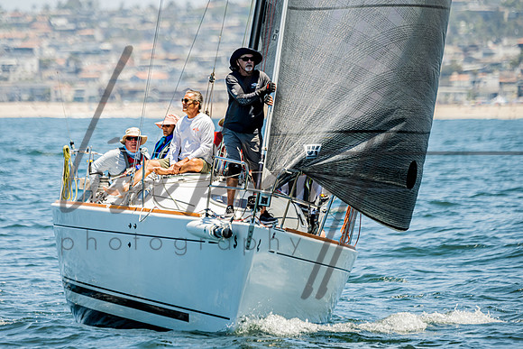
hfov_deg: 5.2
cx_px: 224
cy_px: 134
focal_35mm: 396
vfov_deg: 3.5
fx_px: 5761
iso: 320
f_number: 5.6
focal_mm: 310
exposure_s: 1/500
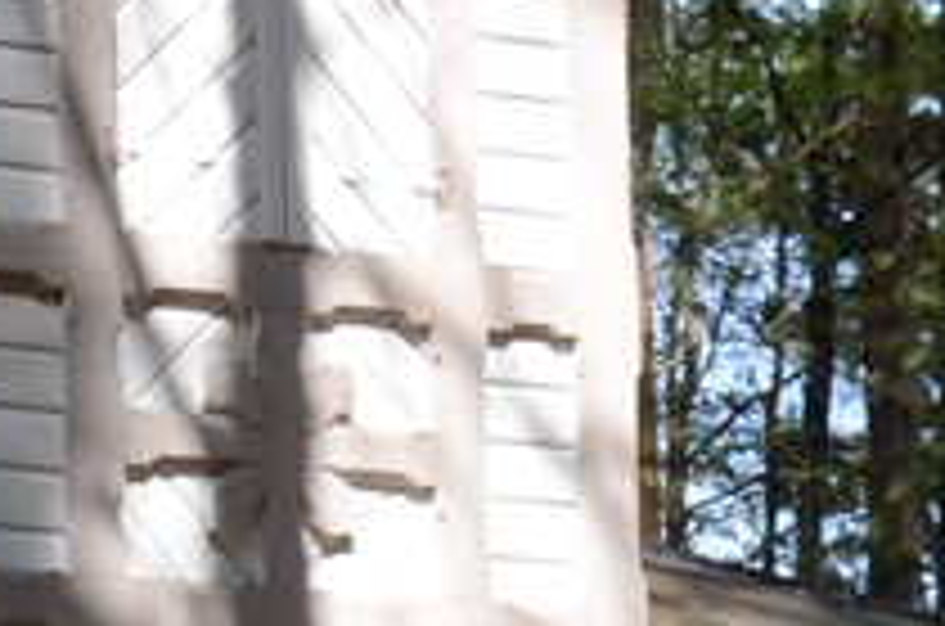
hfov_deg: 7.6
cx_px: -176
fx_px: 7098
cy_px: -153
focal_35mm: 271
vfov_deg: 5.0
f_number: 11
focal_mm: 28
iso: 200
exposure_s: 1/100
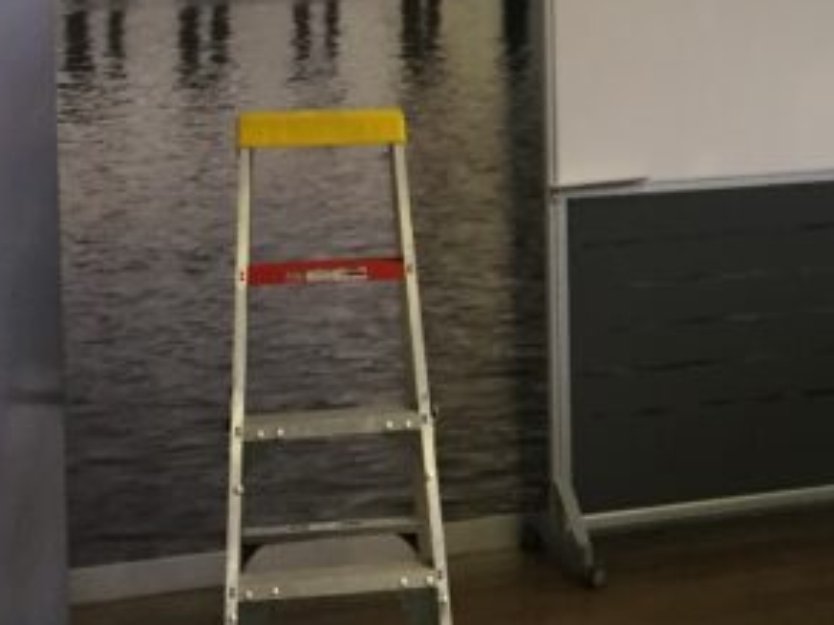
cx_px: 1020
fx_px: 2456
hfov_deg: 18.2
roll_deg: -0.1
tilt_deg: -3.8
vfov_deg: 14.3
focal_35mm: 102
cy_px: 60
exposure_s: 1/33
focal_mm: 4.15
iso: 125
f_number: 2.2
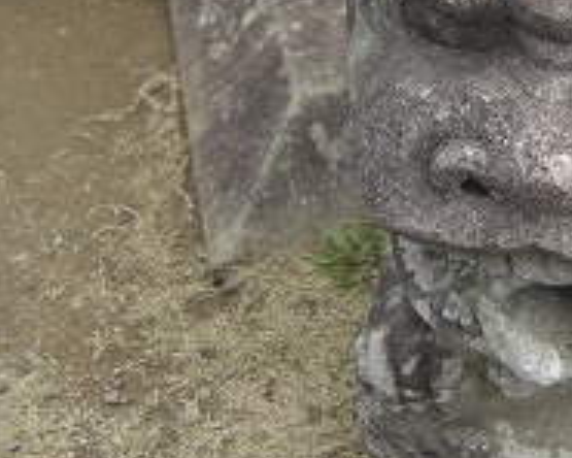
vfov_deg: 18.9
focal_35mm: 80
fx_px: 1354
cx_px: 560
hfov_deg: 23.0
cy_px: 50
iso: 80
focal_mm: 7.9
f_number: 2.8
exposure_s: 1/250
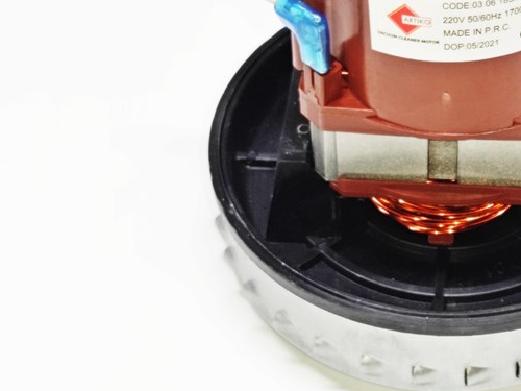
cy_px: 91
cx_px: 451
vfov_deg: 27.6
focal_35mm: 52
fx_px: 783
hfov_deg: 35.1
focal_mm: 4.74
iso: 393
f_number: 1.79
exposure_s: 1/33
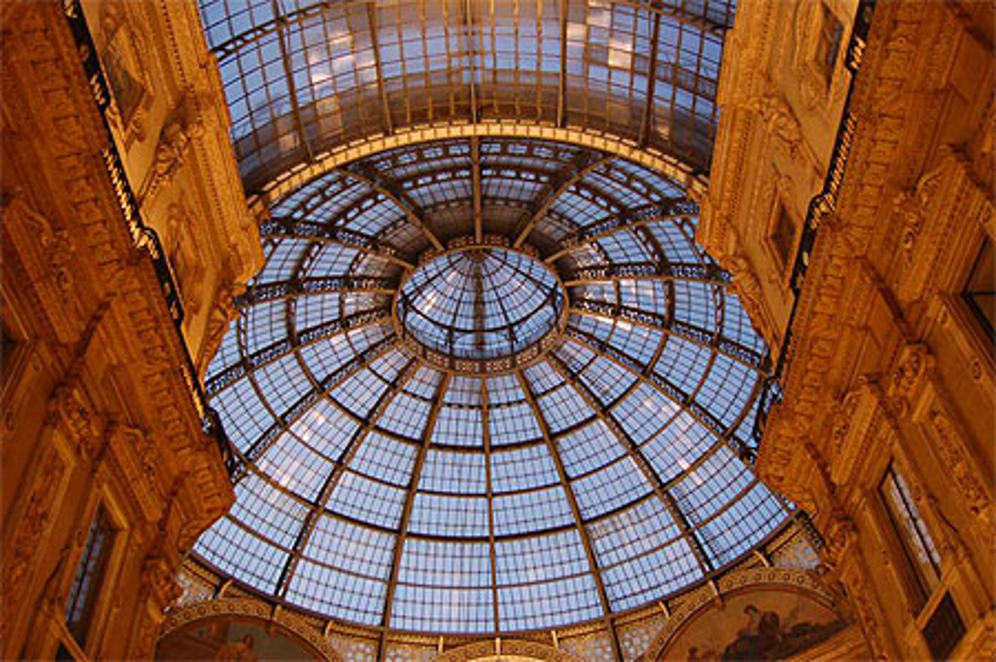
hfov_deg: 57.3
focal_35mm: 33
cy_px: 331
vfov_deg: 39.9
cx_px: 498
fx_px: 912
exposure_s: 1/25
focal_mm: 22
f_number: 3.8
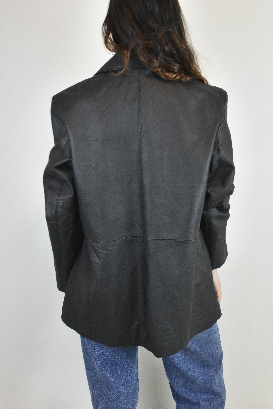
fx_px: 529
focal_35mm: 46
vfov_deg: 42.3
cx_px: 136
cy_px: 204
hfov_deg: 28.9
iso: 1600
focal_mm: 31
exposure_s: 1/30
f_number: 18
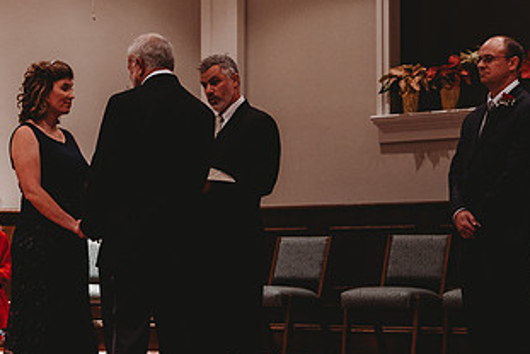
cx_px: 94
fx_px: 1591
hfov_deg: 18.7
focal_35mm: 108
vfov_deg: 12.7
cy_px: 146
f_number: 4
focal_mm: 58
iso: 2000
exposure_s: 1/200
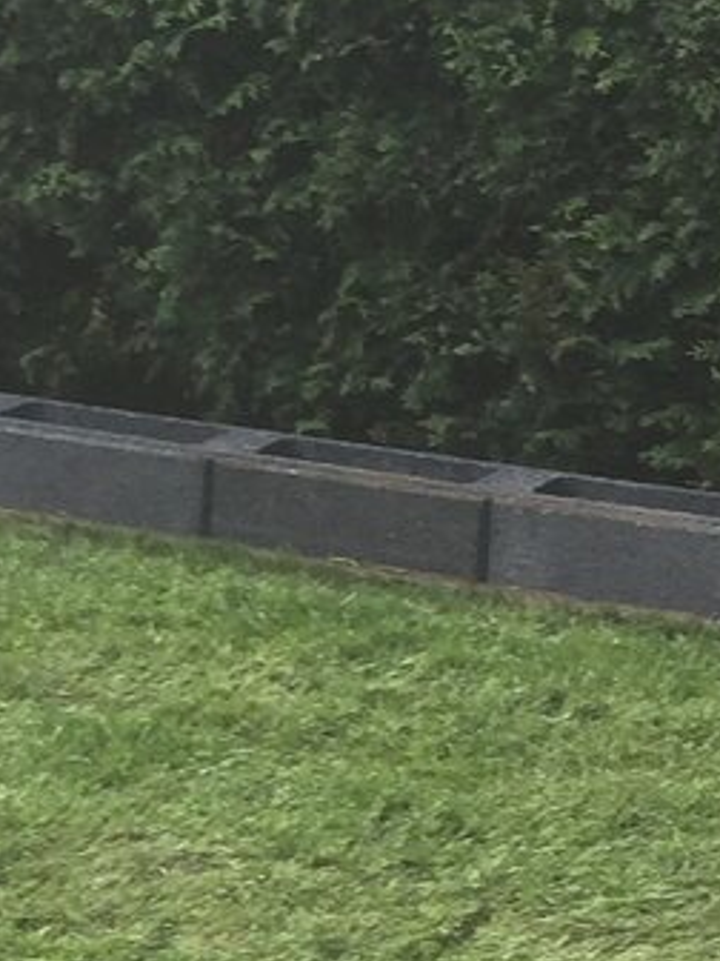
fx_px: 3827
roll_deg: +1.1
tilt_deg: -17.9
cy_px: 795
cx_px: -94
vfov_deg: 14.2
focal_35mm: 138
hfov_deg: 10.6
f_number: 2.2
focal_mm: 4.15
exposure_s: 1/439
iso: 32
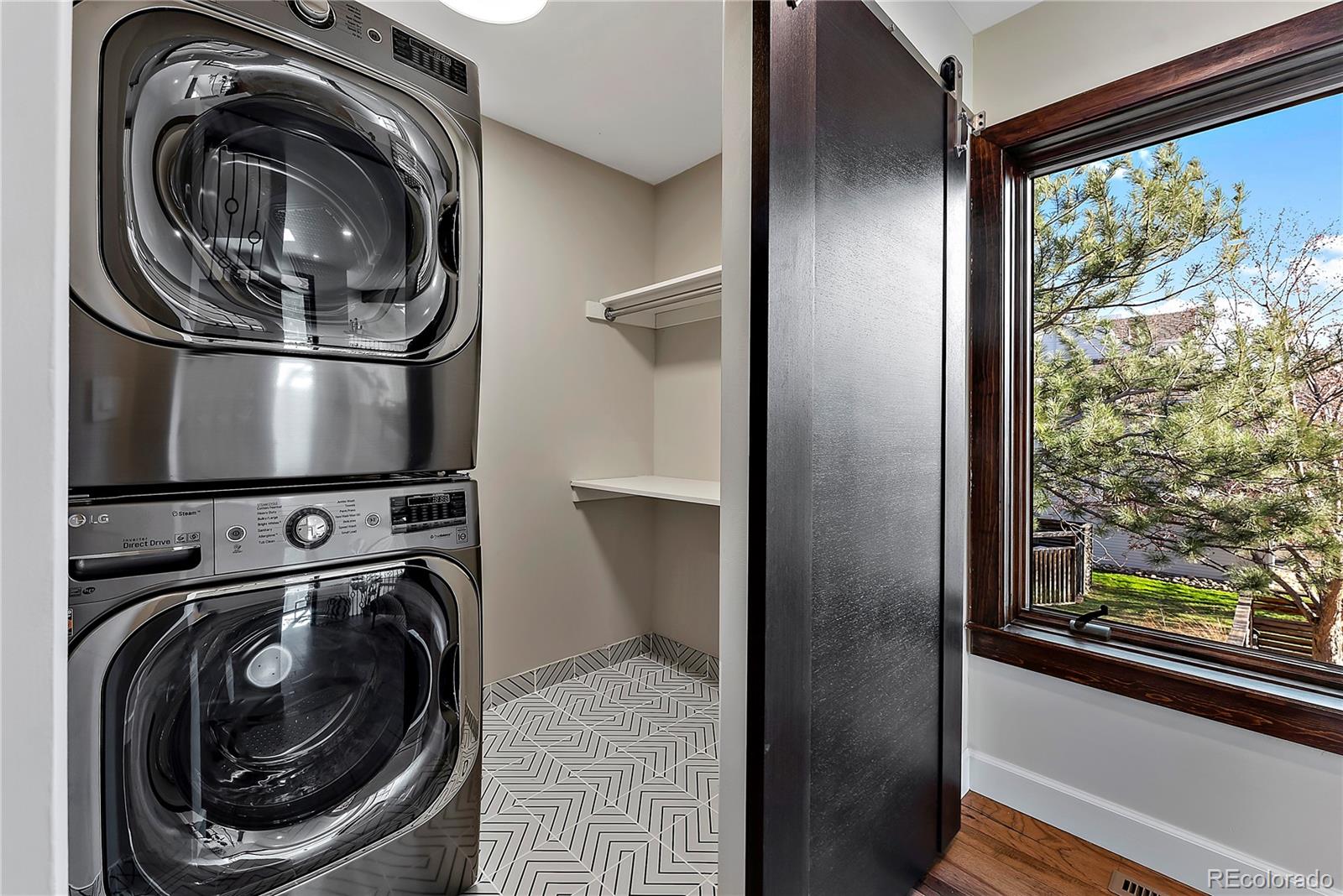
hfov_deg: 101.5
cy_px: 448
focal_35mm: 15
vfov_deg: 78.5
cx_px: 672
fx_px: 549
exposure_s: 1
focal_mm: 14.7
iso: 80
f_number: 8
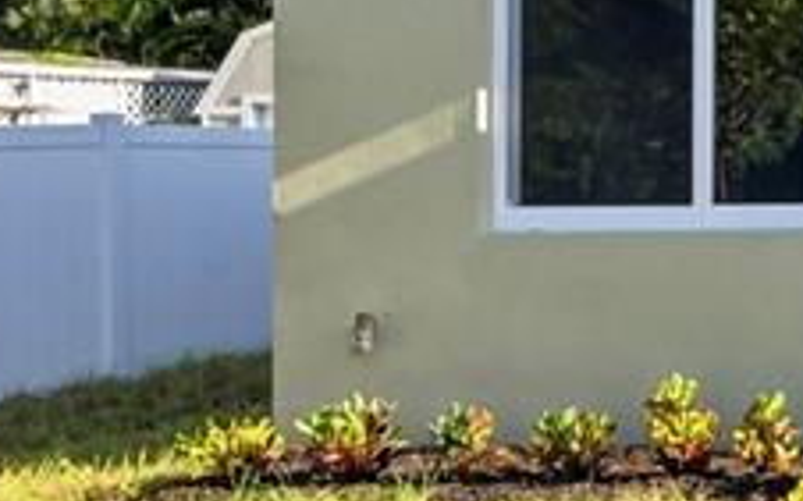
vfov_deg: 16.5
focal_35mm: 74
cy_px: -181
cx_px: 1538
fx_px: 1619
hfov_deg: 19.1
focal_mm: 16
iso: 400
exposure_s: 1/1250
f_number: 8
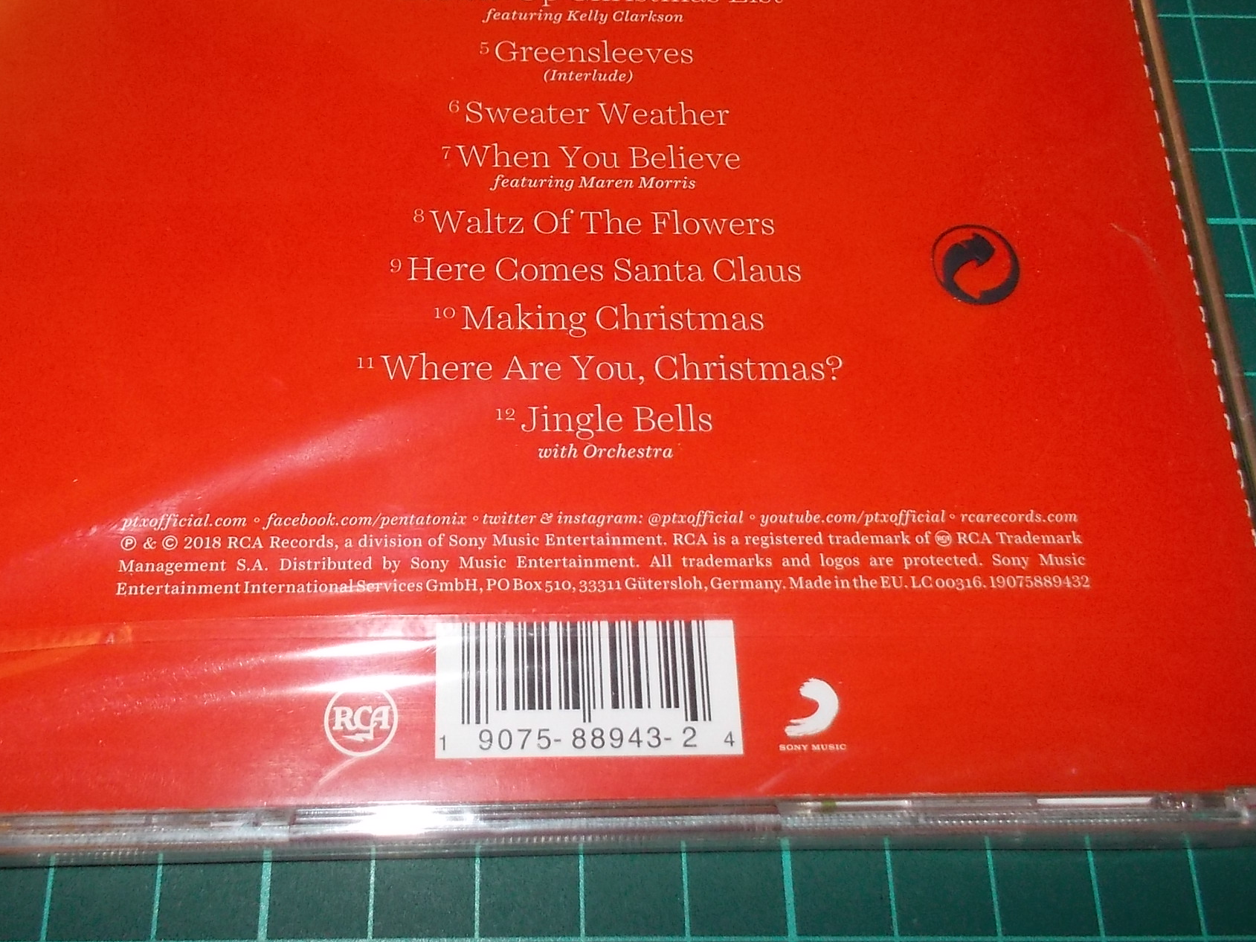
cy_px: 370
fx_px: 1415
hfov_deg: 47.7
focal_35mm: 39
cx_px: 541
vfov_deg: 36.7
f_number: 3.3
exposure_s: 1/30
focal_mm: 4.1
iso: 200
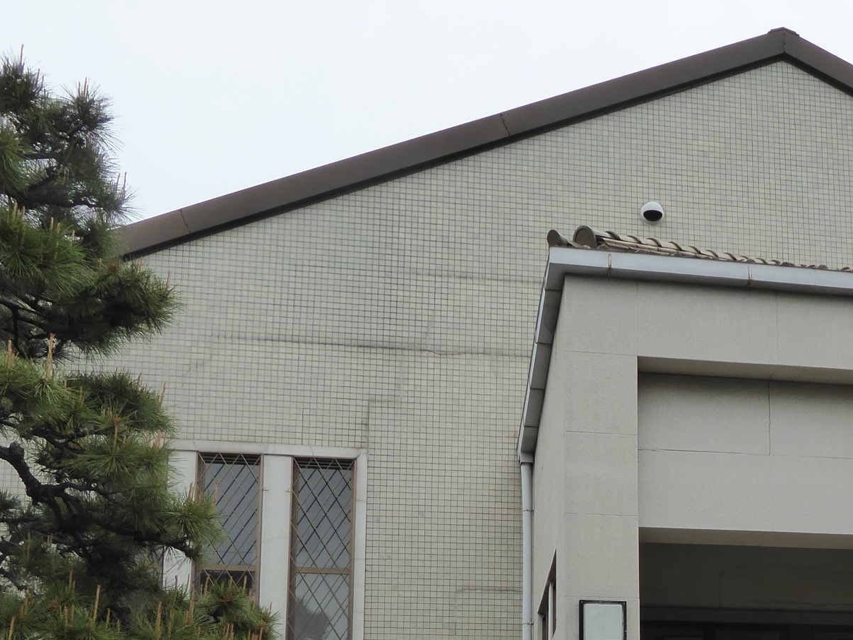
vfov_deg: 25.8
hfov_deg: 34.4
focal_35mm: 53
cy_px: 676
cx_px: 747
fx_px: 1306
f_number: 3.5
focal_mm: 4.3
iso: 200
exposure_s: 1/800
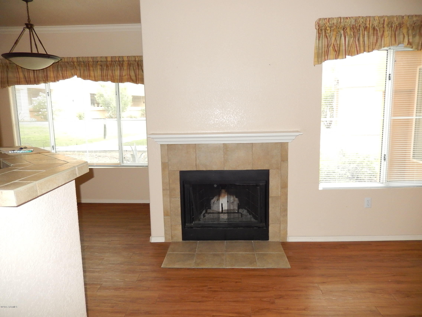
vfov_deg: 54.9
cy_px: 158
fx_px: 305
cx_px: 211
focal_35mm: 25
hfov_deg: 69.4
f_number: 3.4
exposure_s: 1/30
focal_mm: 4.5
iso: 320
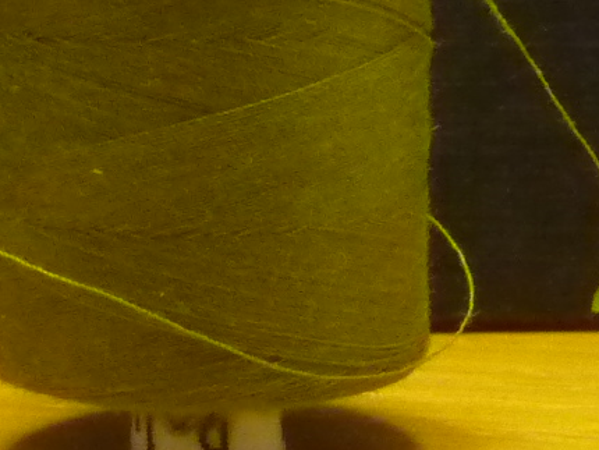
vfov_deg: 12.4
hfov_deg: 16.5
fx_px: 2060
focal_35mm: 119
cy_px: 322
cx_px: 223
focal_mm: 4.4
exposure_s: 1/40
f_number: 2.8
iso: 800
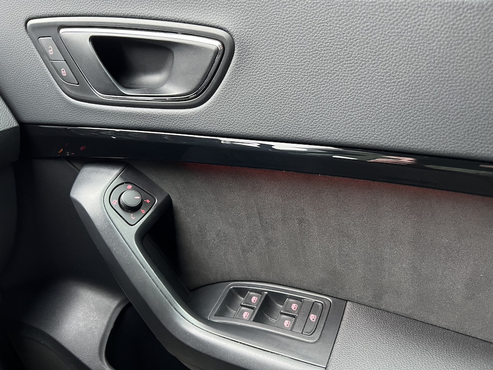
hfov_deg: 67.3
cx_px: 246
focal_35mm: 26
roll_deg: -1.3
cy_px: 185
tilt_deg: -29.8
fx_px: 370
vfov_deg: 53.1
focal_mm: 5.7
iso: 500
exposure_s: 1/44
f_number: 1.5
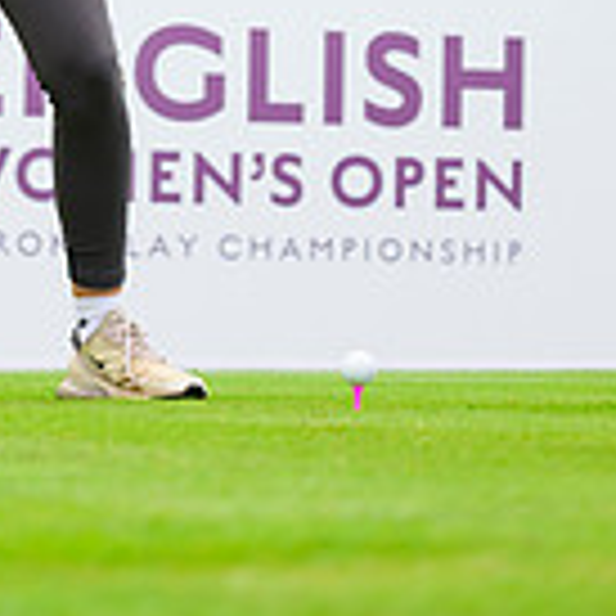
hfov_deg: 6.3
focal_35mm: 279
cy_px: -382
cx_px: -4
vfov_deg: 6.2
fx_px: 5617
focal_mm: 100
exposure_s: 1/2500
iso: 1600
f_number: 4.5
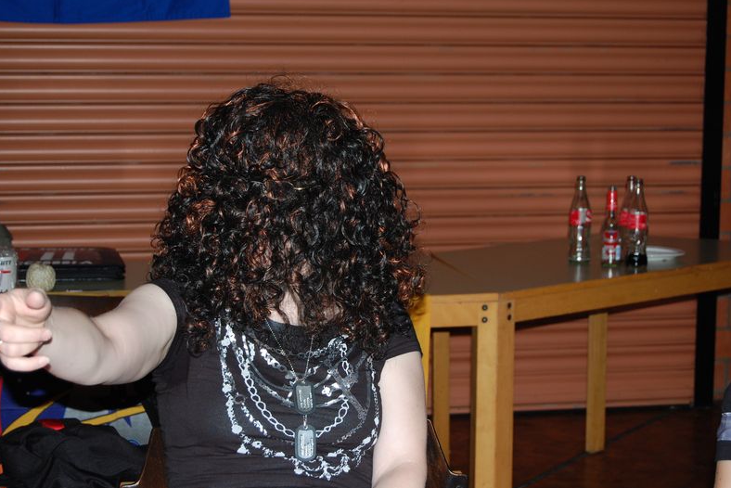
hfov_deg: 26.6
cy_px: 244
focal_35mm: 76
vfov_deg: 18.0
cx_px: 365
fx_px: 1544
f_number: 5.6
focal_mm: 50
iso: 400
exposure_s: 1/60
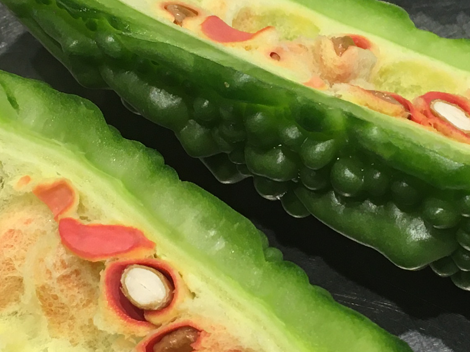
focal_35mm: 103
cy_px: 177
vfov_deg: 14.4
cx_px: 323
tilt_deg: -52.2
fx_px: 1398
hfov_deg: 19.0
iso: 50
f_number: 2.2
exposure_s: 1/30
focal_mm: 4.15
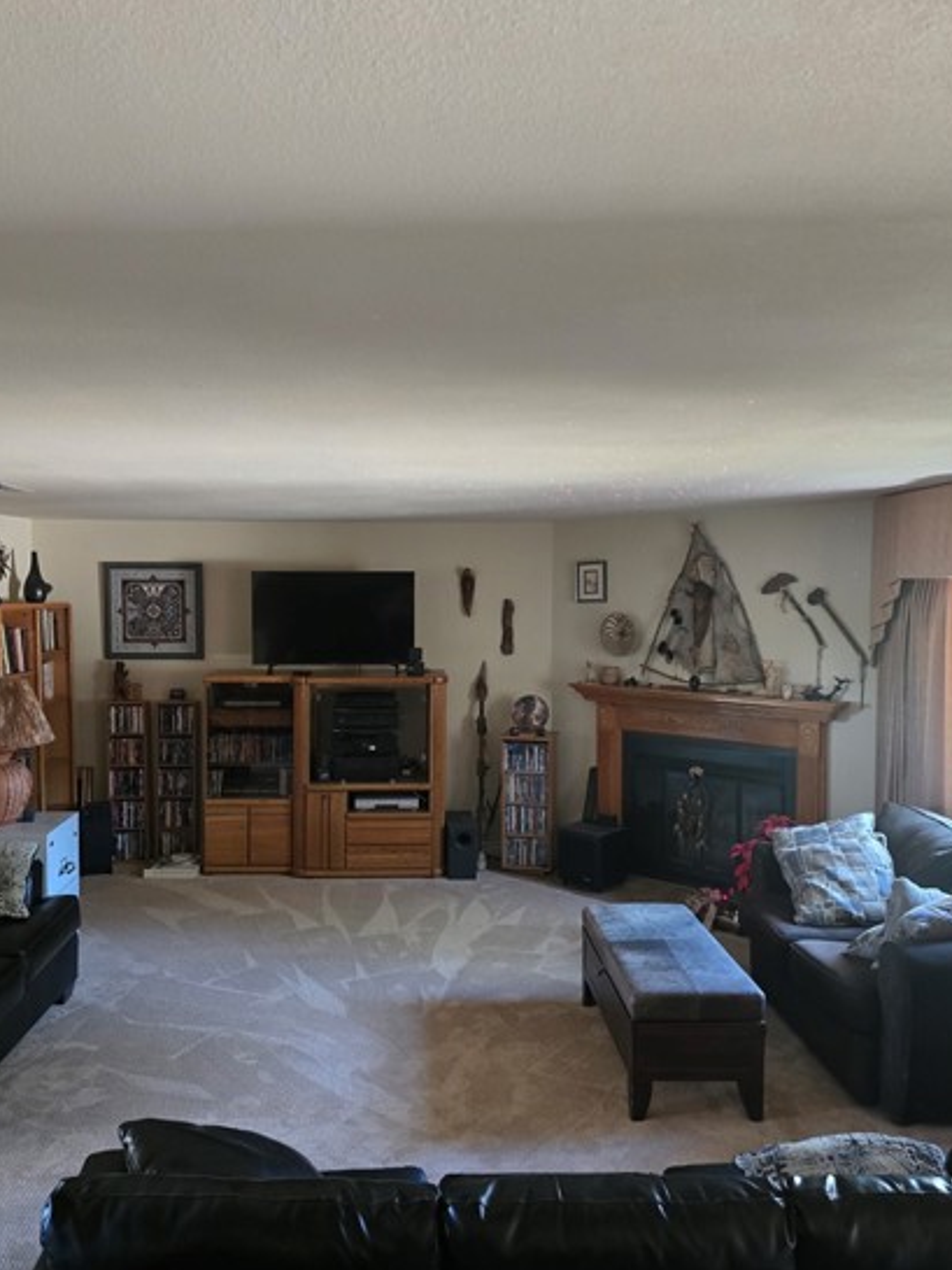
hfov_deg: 51.3
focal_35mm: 27
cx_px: 426
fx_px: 990
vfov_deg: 65.3
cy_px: 645
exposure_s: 1/60
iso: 800
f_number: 1.7
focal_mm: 6.3
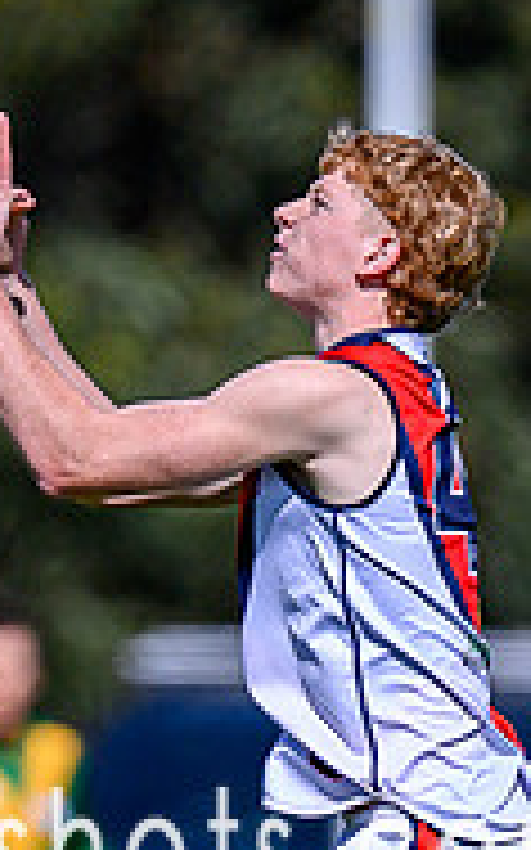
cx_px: 424
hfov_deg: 0.5
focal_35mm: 2549
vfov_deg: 0.8
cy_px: 984
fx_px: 59065
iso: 200
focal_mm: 500
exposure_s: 1/3200
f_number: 4
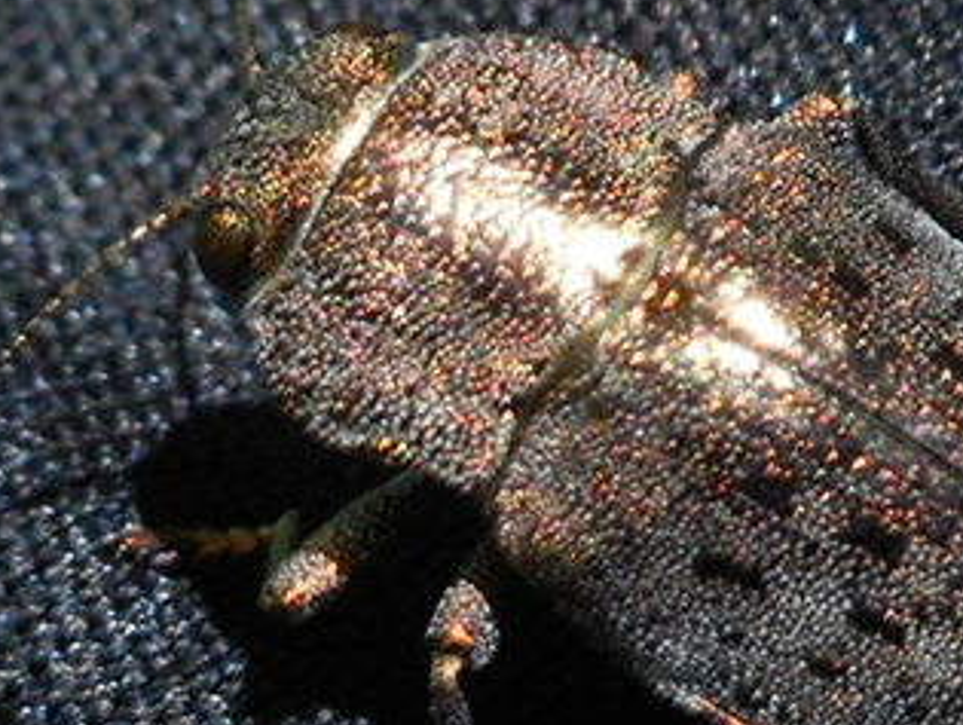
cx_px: 799
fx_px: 2562
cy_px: 465
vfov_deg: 16.1
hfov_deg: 21.0
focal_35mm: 92
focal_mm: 6
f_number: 4.2
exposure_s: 1/30
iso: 110
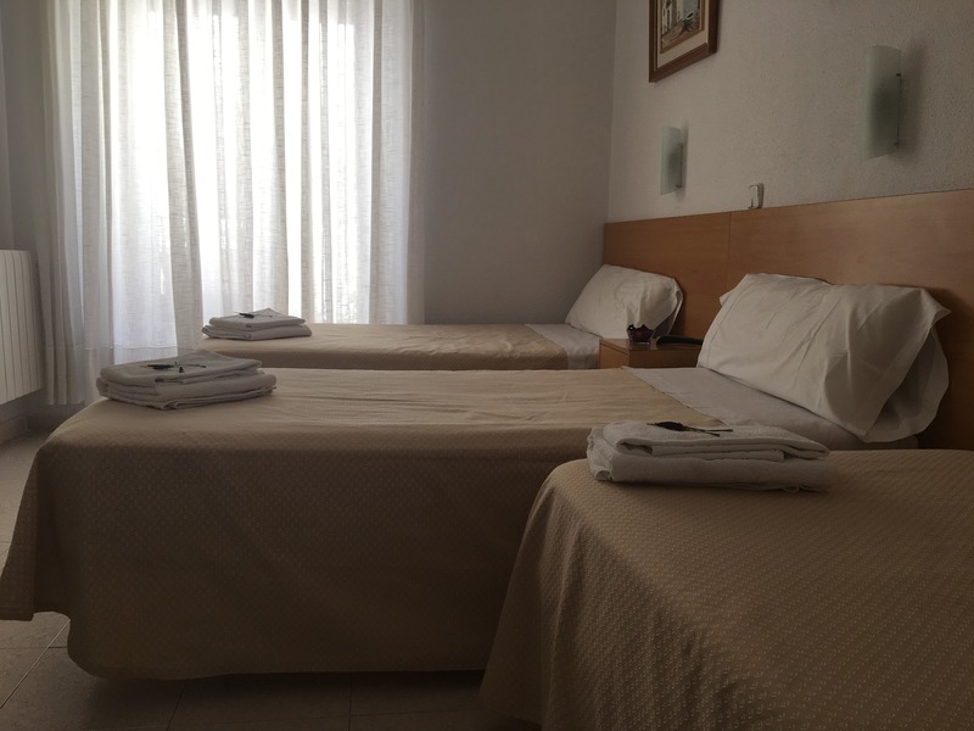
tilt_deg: -7.0
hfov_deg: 61.7
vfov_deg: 48.2
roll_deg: -0.8
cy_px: 366
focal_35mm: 29
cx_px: 487
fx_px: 816
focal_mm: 4.15
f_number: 2.2
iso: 25
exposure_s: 1/50
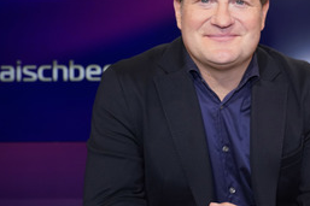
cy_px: 107
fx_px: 559
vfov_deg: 20.9
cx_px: 251
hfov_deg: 30.2
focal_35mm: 65
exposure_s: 1/160
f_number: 5.6
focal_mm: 37
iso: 2000
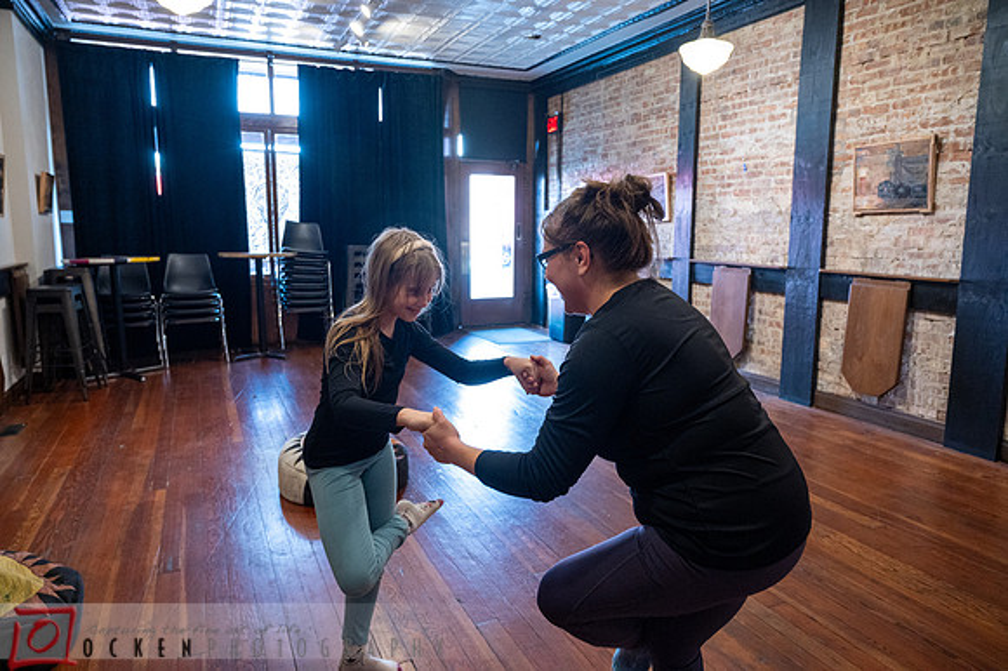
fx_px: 672
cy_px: 336
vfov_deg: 53.1
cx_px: 504
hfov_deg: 73.8
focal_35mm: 24
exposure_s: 1/125
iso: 3200
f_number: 4
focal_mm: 24
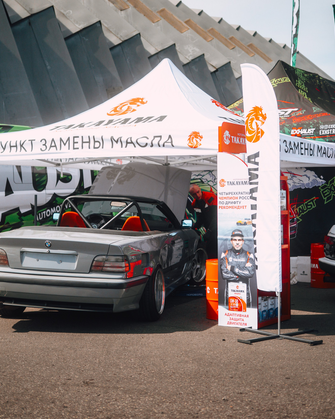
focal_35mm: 57
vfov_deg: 33.0
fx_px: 707
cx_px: 159
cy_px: 211
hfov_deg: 26.7
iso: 800
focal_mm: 40
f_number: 2.2
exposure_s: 1/8000
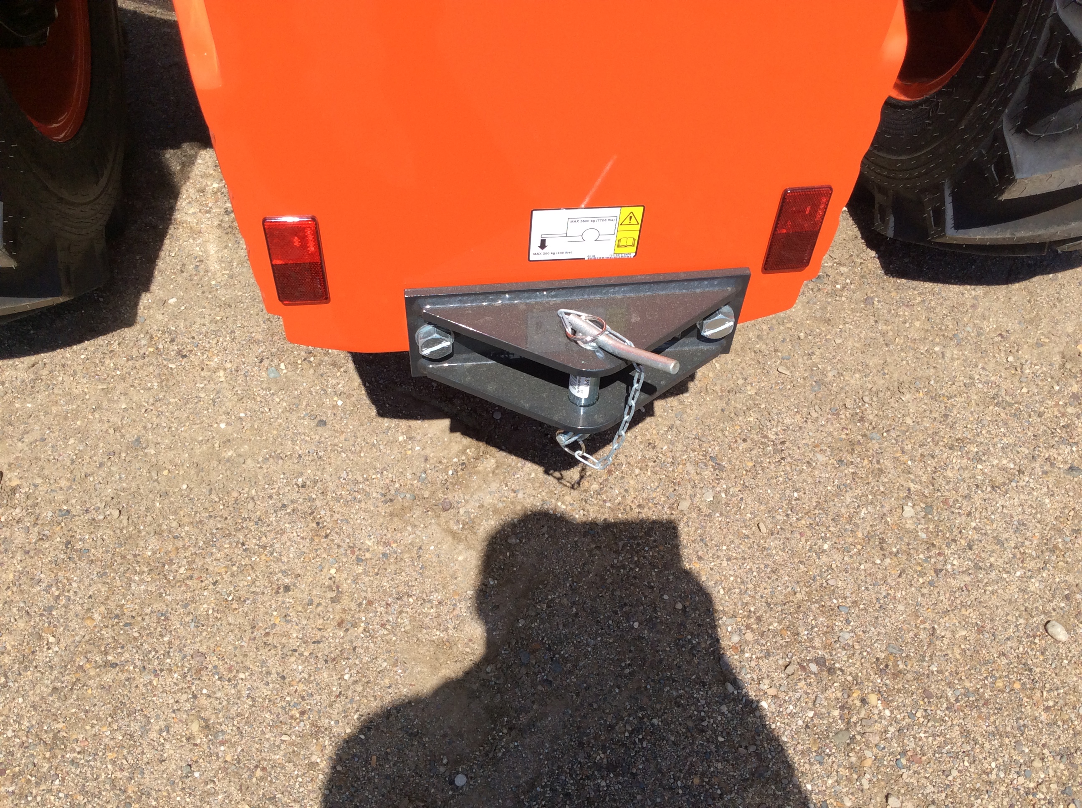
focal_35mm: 32
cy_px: 404
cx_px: 541
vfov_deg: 44.1
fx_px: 999
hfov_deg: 56.9
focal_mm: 3.3
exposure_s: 1/1506
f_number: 2.4
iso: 32
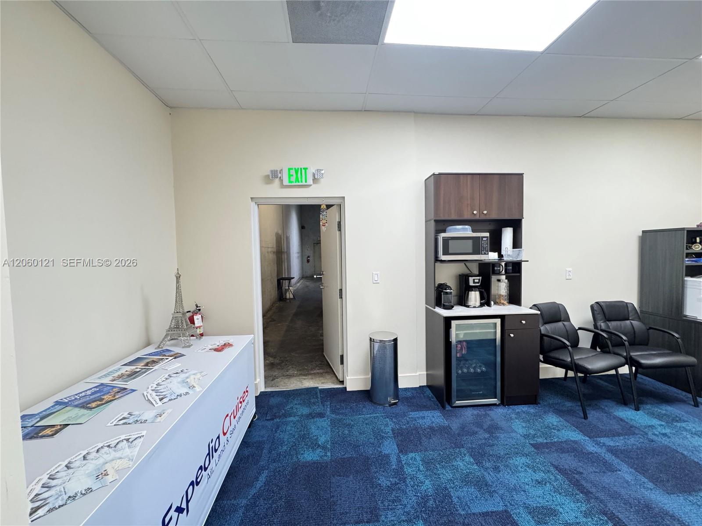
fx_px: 284
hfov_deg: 102.1
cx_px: 351
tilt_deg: -2.9
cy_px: 263
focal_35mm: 14
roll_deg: +0.3
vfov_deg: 85.7
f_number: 2.2
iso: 320
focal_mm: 2.22
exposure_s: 1/60
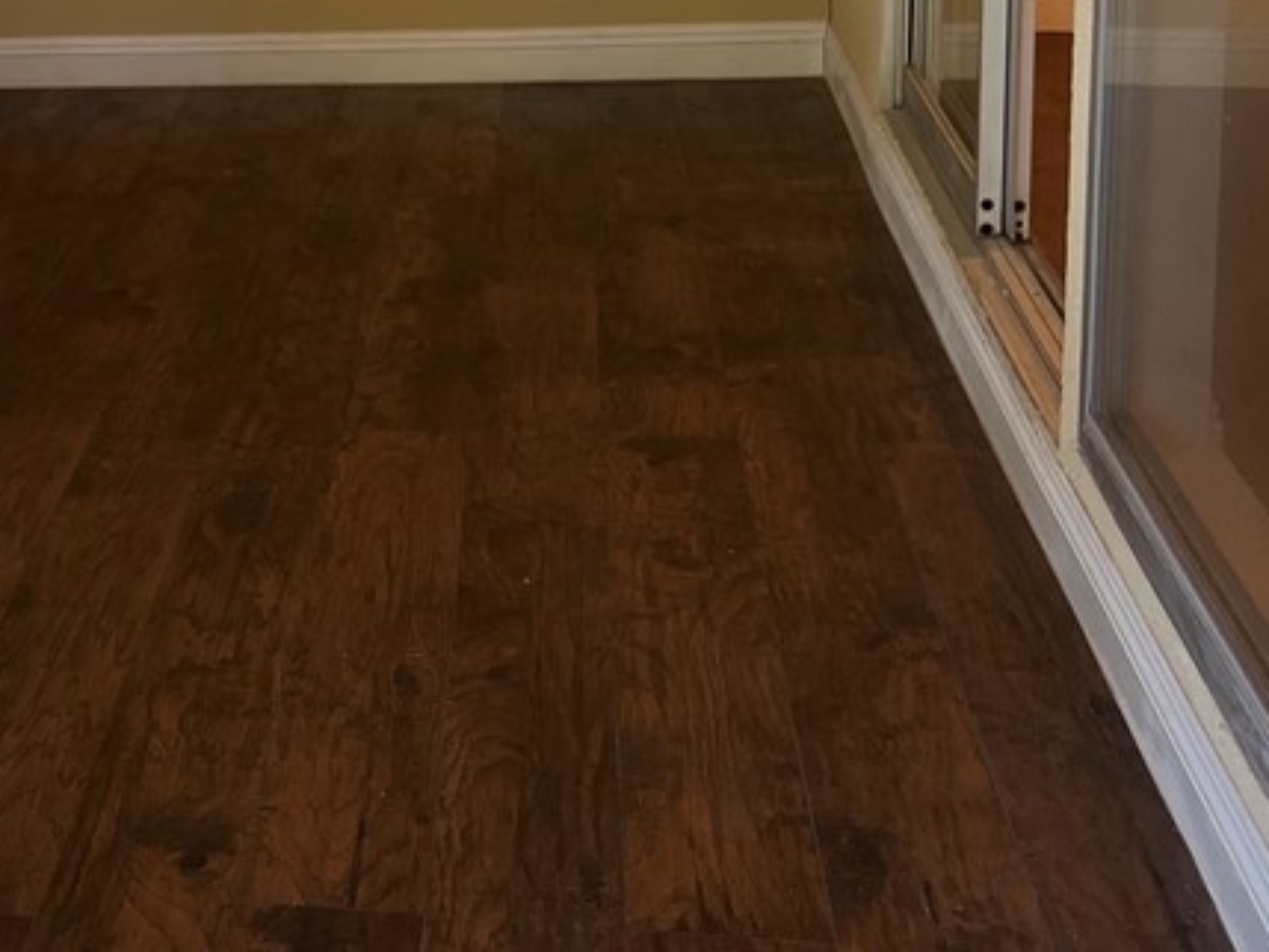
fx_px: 2274
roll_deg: +3.1
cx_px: -44
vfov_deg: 22.6
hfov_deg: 28.9
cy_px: -38
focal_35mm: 62
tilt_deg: -10.7
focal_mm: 5.7
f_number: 1.5
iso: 100
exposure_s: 1/121
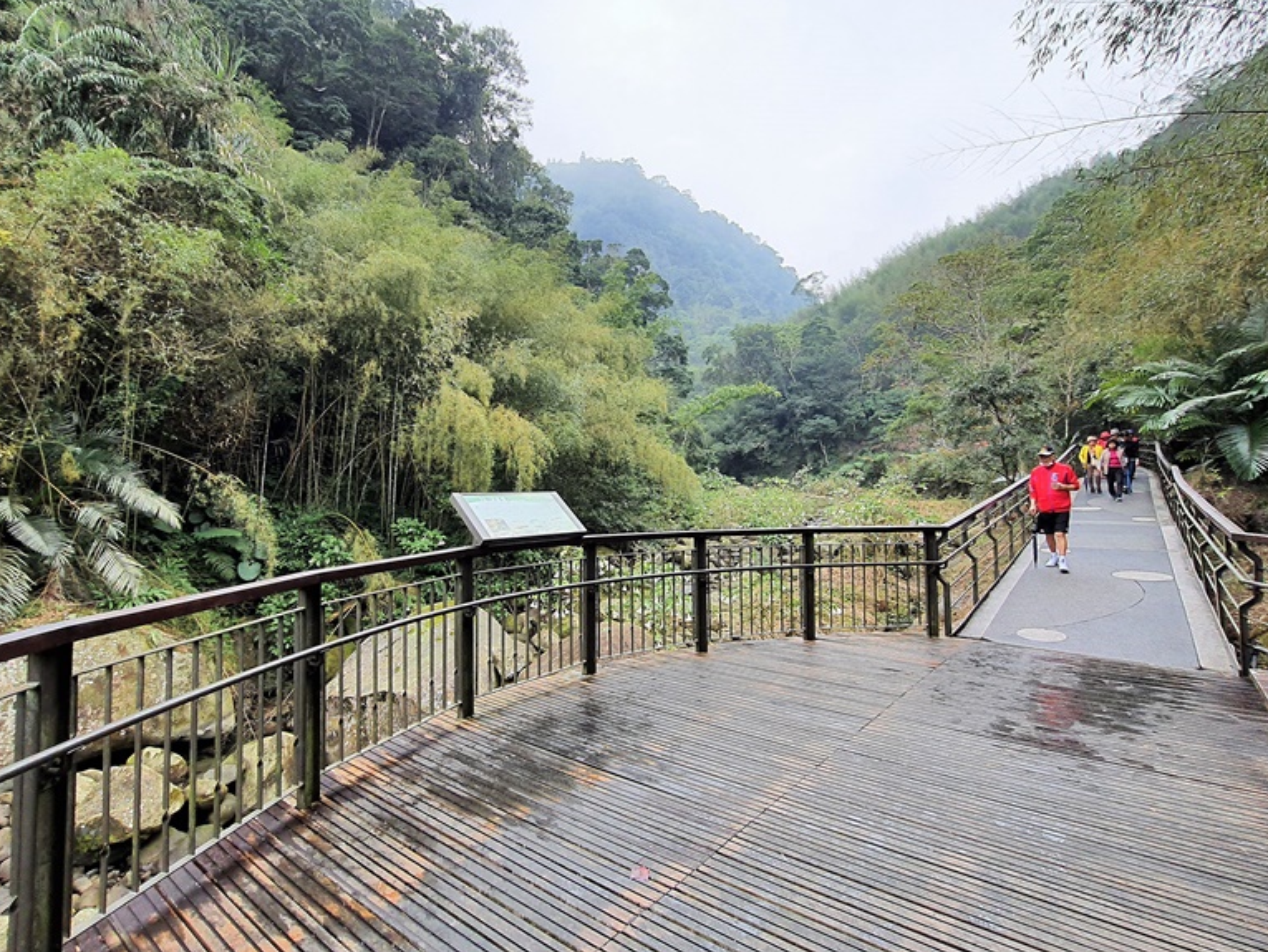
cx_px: 593
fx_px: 623
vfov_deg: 74.7
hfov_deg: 90.9
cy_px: 461
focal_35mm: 17
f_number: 2.2
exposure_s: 1/171
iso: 50
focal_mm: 1.74
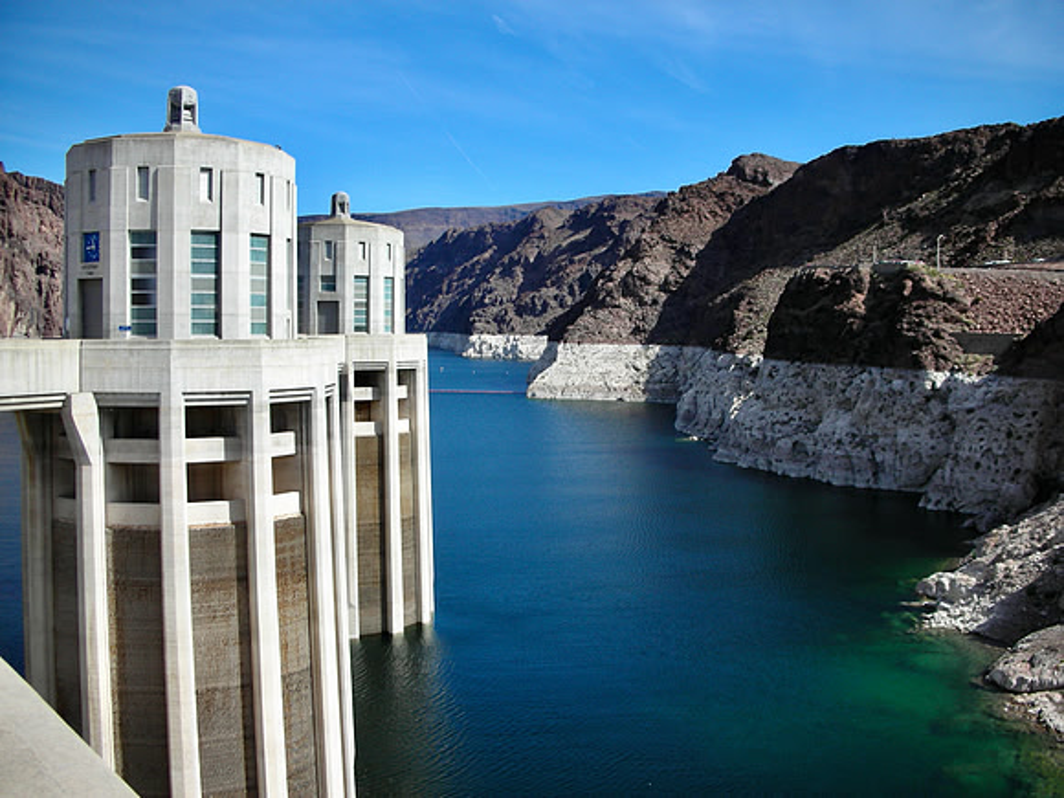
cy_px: 399
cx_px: 532
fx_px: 1076
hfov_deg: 52.6
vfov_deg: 40.7
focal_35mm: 35
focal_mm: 5.8
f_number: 8.5
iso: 50
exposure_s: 1/84.6
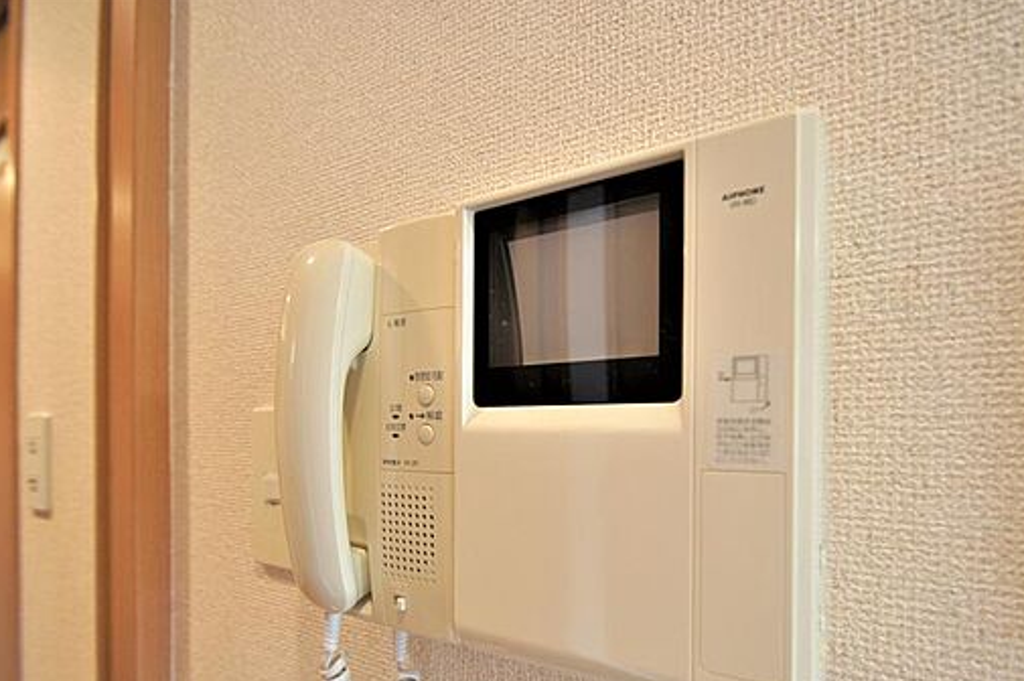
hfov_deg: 86.7
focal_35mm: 19
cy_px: 422
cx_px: 560
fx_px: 540
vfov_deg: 63.7
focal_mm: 10
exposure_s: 1/30
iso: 200
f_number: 3.5
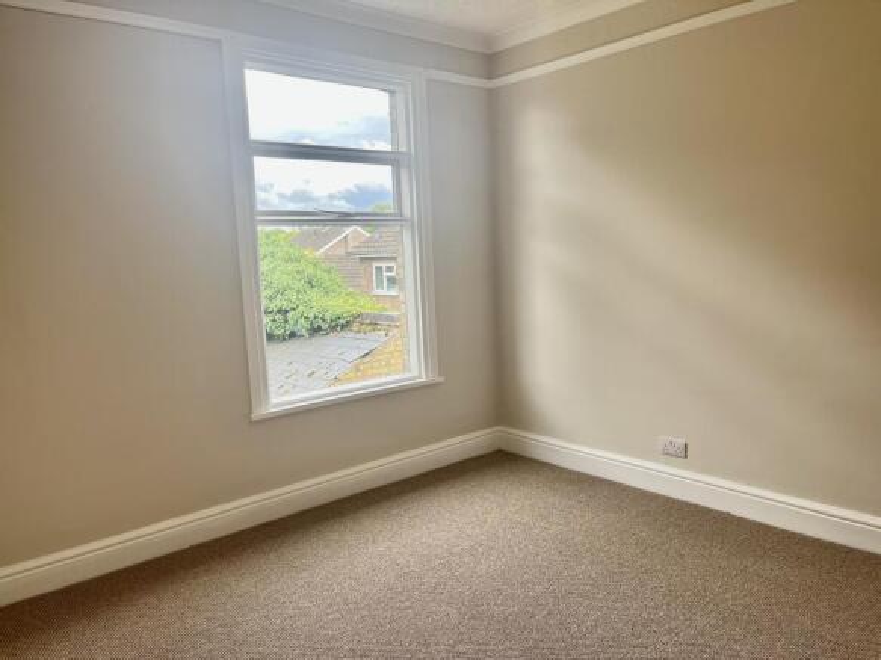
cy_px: 330
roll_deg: +2.6
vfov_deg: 53.0
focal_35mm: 26
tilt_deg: -7.2
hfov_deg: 67.3
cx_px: 440
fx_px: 662
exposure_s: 1/164
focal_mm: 5.1
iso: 50
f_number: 1.6
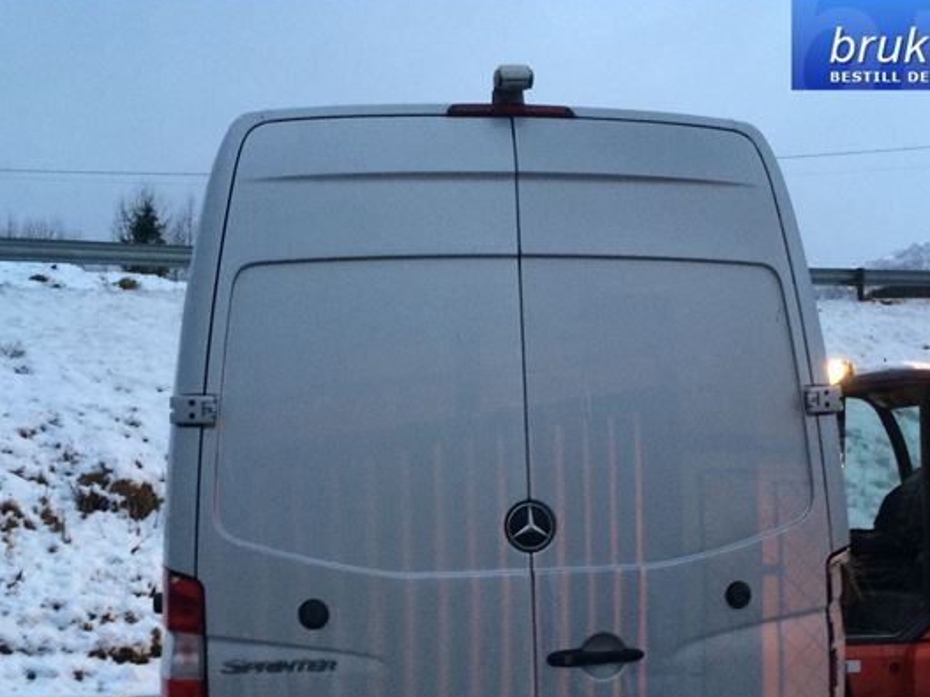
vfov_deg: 32.3
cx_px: 508
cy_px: 517
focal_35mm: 44
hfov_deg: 42.9
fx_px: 1182
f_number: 2.2
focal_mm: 4.15
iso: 160
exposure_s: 1/30
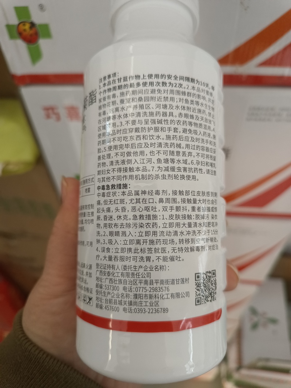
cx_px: 146
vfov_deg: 73.9
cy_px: 194
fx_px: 258
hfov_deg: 58.9
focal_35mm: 23
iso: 1362
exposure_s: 1/50
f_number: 1.88
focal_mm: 5.59
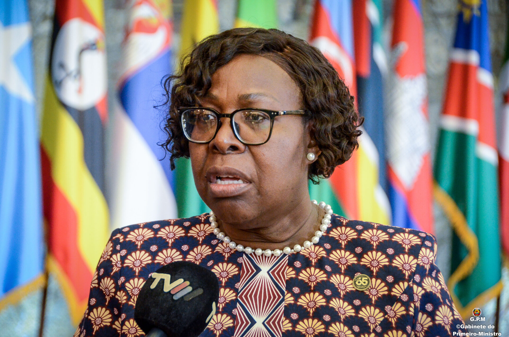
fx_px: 1905
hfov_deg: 15.2
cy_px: 168
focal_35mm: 135
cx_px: 254
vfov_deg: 10.1
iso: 3200
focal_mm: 90
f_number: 5.3
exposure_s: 1/100
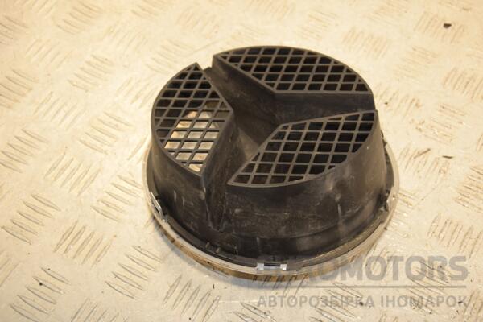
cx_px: 242
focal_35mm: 63
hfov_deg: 31.9
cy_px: 161
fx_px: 845
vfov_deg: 21.6
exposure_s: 1/200
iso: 800
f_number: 5
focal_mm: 42
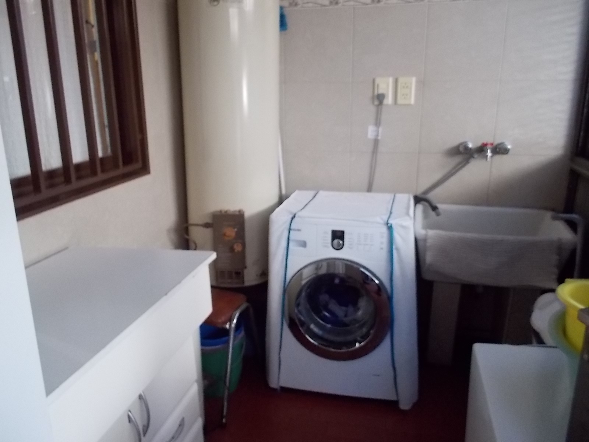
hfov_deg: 61.7
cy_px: 221
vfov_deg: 48.2
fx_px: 493
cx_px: 294
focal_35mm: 29
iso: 320
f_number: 3.3
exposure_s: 1/30
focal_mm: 4.1
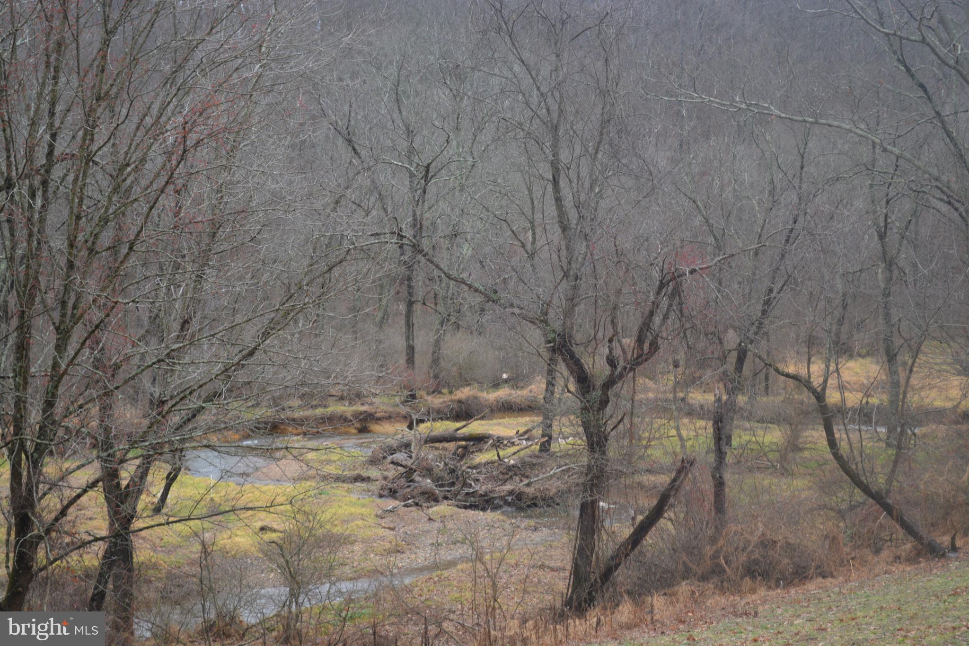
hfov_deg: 24.6
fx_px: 2220
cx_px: 484
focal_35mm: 82
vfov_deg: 16.6
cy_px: 323
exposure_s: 1/80
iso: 400
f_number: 5.6
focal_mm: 55
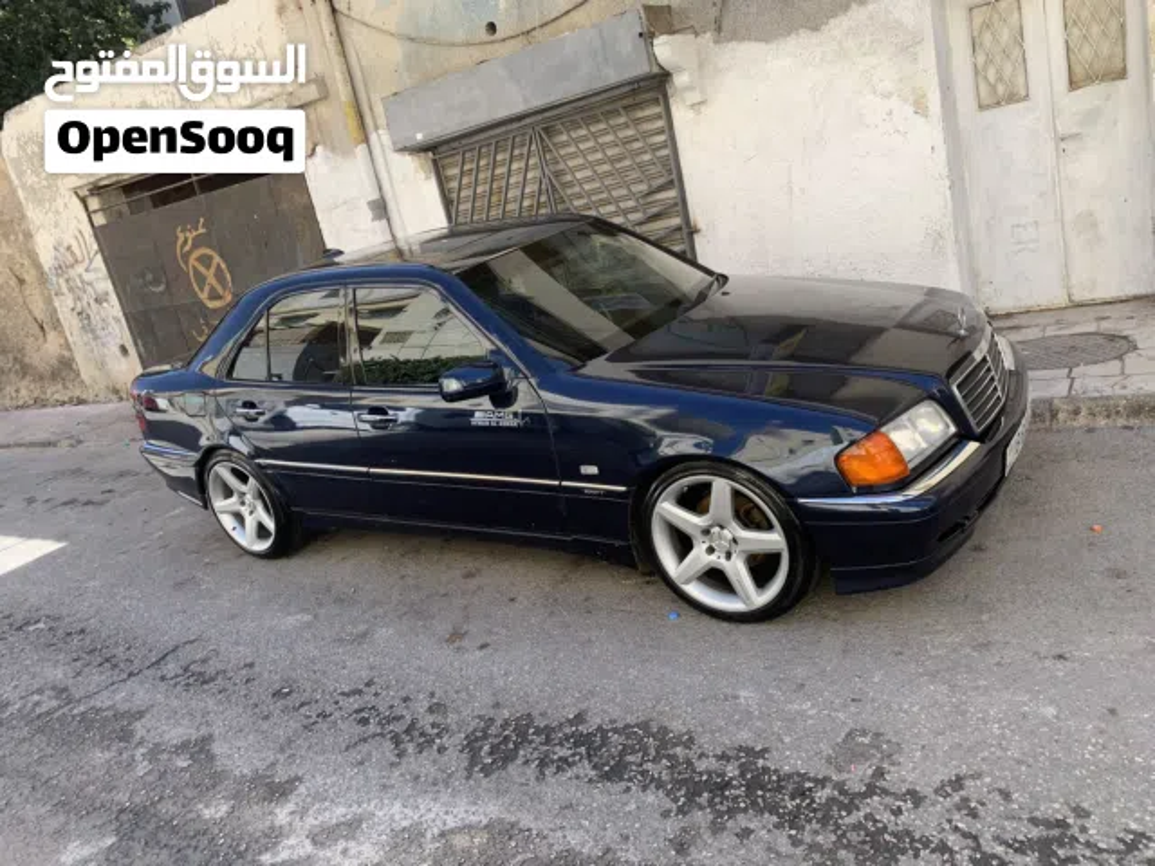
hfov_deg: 67.3
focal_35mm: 26
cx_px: 578
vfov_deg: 53.1
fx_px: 868
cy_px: 433
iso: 25
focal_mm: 4.25
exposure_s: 1/471
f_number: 1.8
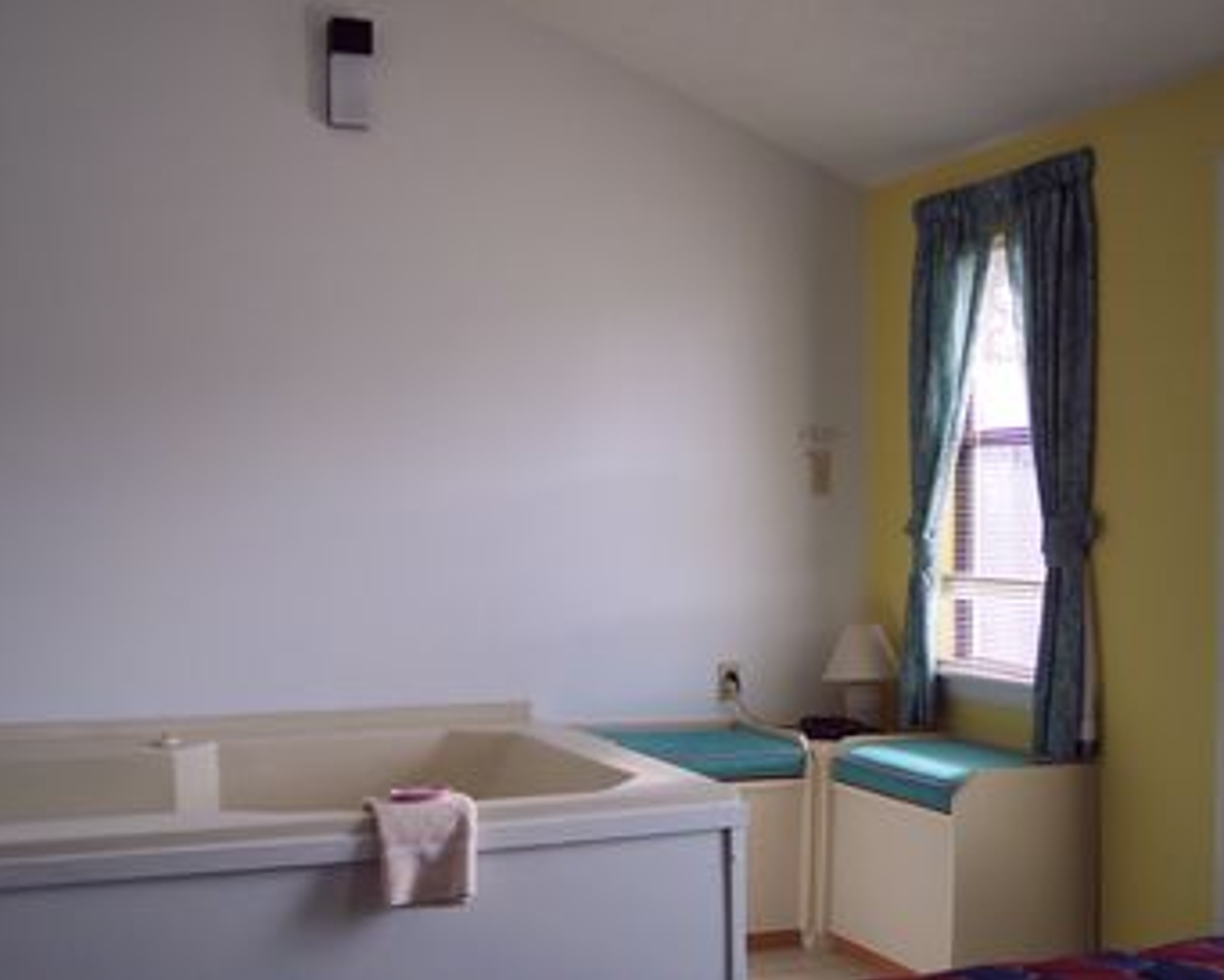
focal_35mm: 40
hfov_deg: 45.8
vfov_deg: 37.4
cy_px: 488
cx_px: 592
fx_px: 1449
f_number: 2.8
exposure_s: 1/90
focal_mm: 8
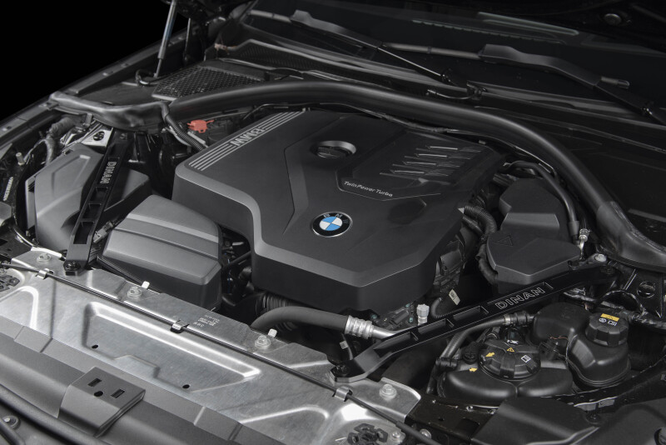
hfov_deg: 53.1
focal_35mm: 36
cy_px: 222
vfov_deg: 36.9
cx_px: 333
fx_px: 666
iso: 100
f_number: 5.6
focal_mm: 36
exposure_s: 1/125
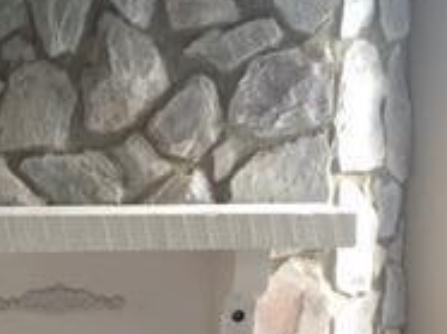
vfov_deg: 14.5
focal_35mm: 100
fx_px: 1290
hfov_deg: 19.4
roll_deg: -0.4
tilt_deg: -4.1
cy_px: 329
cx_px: 65
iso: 100
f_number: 2.2
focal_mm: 4.15
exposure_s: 1/30
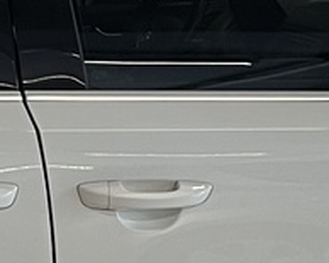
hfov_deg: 9.1
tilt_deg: -13.3
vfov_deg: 7.4
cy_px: 280
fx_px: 2034
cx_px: -119
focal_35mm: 209
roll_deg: +1.1
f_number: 1.5
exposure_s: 1/50
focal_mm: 5.7
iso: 80
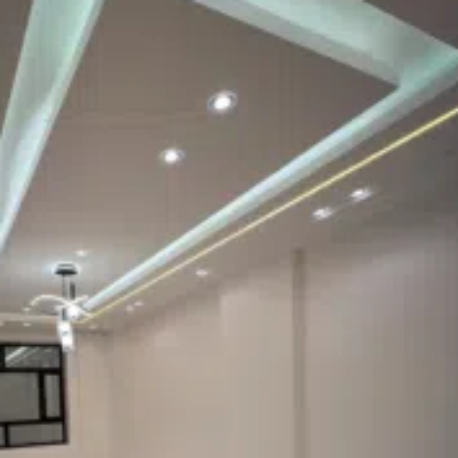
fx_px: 389
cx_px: 119
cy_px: 419
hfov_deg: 58.1
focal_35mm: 26
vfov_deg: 52.8
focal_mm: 1.57
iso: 32
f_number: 1.8
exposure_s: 1/107
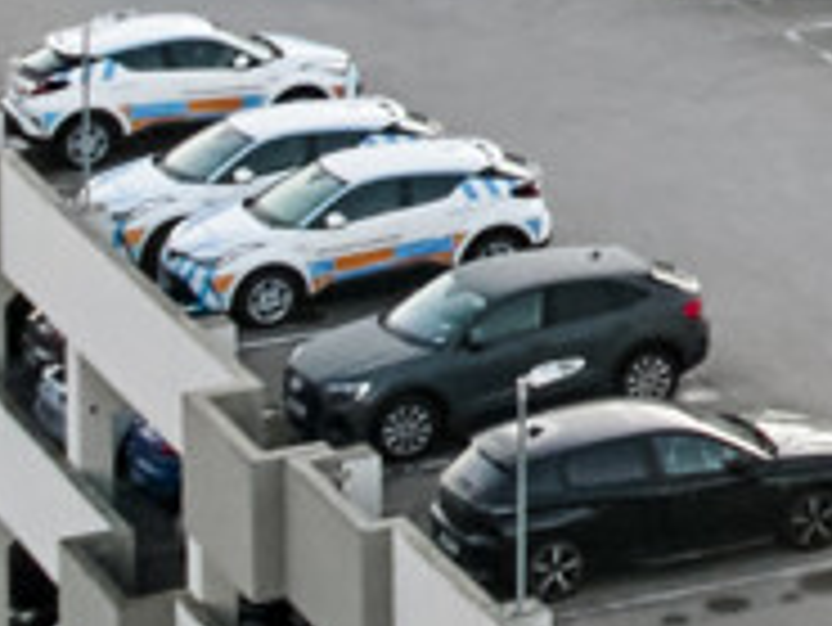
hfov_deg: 12.3
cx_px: 1385
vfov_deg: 9.7
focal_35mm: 150
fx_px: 3608
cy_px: -187
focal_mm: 8.38
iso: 100
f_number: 2.8
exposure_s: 1/240
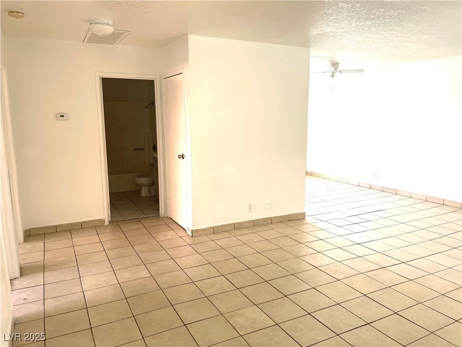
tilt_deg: -8.3
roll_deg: -0.1
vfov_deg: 54.9
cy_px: 174
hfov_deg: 69.4
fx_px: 334
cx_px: 231
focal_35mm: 25
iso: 125
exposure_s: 1/121
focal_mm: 5.1
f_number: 1.6
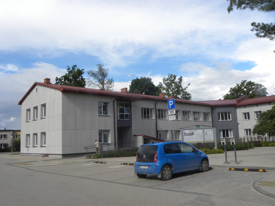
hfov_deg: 55.4
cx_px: 138
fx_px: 262
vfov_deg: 42.9
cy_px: 103
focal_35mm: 33
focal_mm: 5.9
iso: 64
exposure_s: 1/286
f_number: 5.6
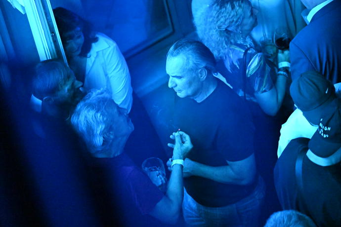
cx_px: 170
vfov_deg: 6.9
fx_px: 1894
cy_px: 114
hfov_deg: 10.3
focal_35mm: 200
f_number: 2.8
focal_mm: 200
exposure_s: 1/200
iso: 32000
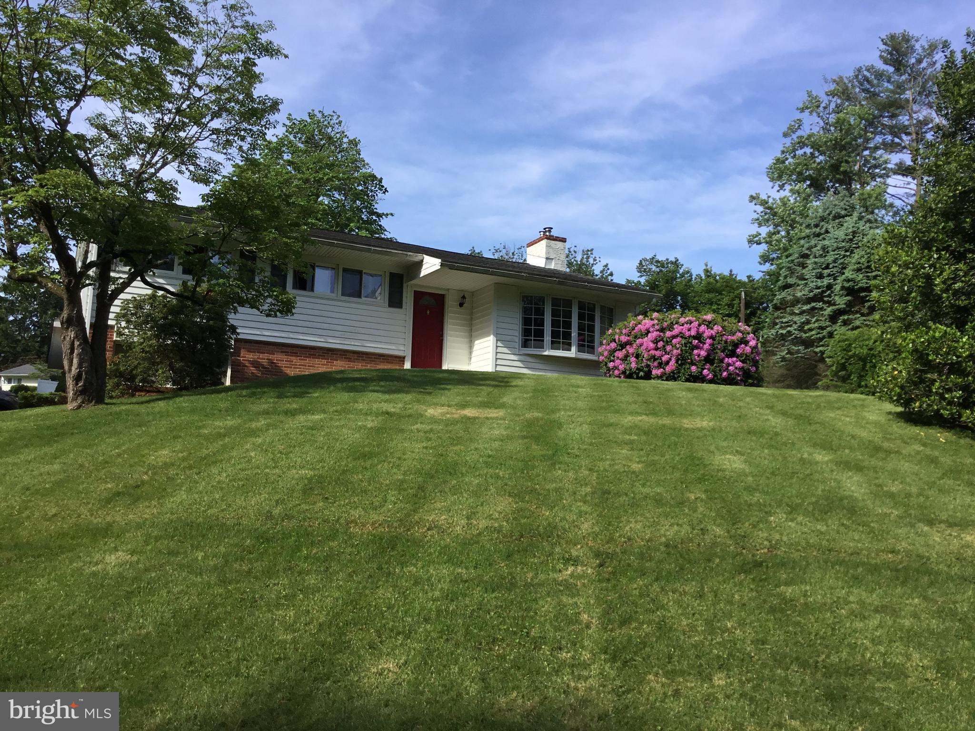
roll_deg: -1.8
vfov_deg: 45.4
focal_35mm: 31
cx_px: 488
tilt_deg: +6.3
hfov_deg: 58.4
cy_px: 366
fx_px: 873
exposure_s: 1/1217
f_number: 2.4
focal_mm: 3.3
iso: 25
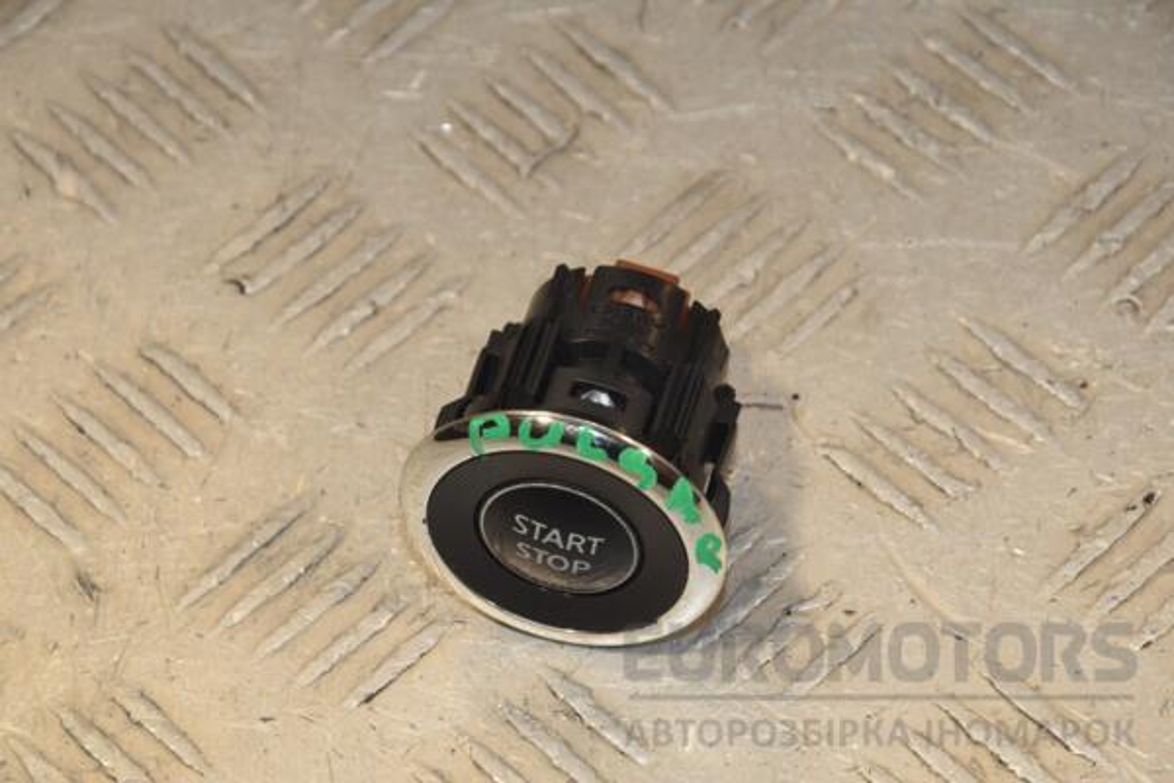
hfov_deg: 13.0
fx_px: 5136
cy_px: 392
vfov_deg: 8.7
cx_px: 587
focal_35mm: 158
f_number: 9
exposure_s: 1/200
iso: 800
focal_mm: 105
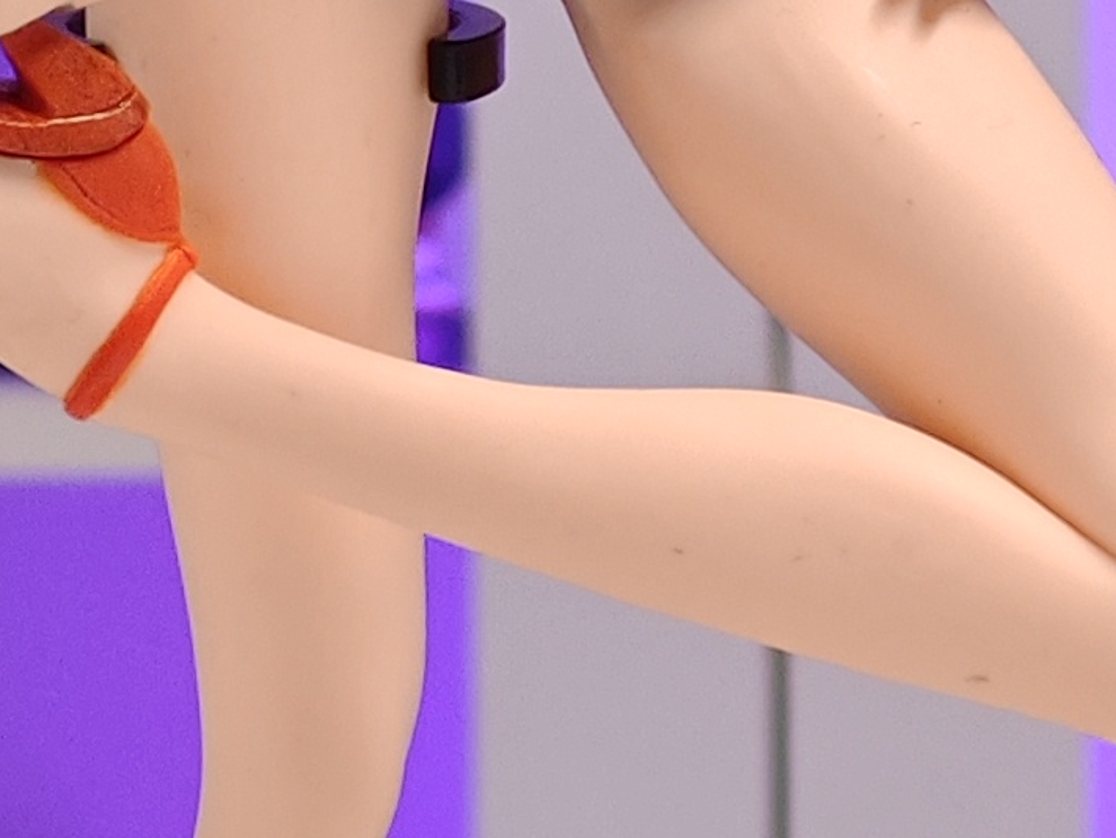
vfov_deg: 4.1
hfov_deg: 5.4
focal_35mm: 367
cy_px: 124
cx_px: 623
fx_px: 11838
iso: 400
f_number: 2.4
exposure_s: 1/18.4
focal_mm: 7.48
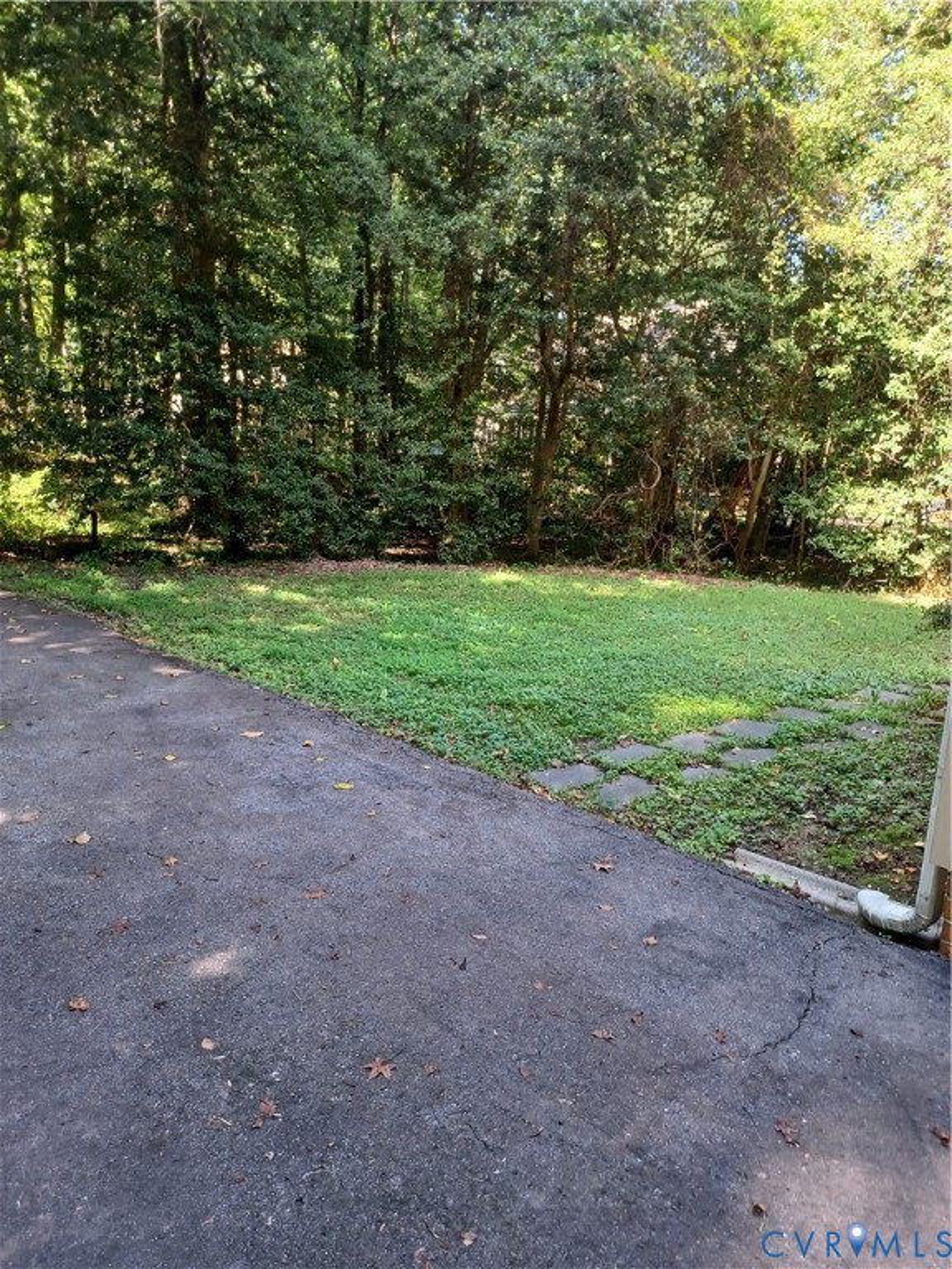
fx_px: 917
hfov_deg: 54.9
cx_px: 476
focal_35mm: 25
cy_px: 634
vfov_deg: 69.4
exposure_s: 1/60
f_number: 1.8
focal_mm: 4.6
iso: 160
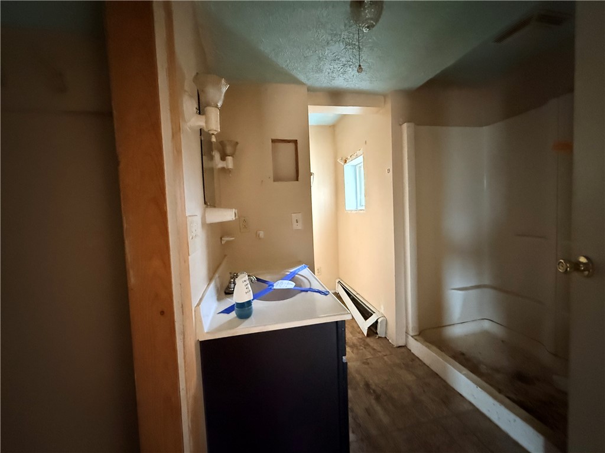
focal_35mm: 14
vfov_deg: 85.7
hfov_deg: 102.1
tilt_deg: -4.1
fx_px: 245
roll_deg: +3.5
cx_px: 302
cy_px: 226
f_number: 2.2
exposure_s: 1/54
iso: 1600
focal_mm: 2.22
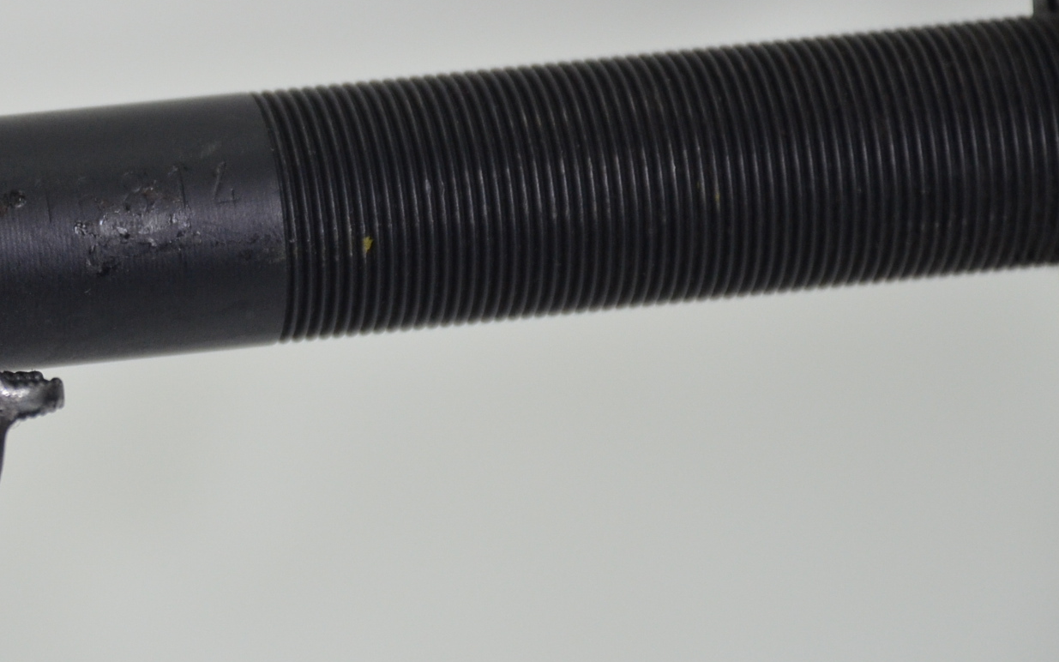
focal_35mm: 411
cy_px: 234
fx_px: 11863
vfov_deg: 3.2
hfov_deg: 5.1
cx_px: 103
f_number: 5.6
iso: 800
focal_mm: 135
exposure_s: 1/250
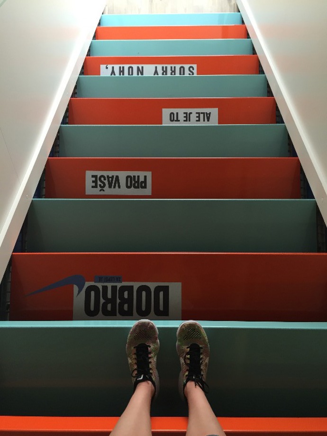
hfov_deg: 48.2
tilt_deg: -85.1
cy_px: 218
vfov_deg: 61.7
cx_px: 164
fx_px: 365
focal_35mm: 29
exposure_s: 1/30
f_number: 2.2
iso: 64
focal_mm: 4.15
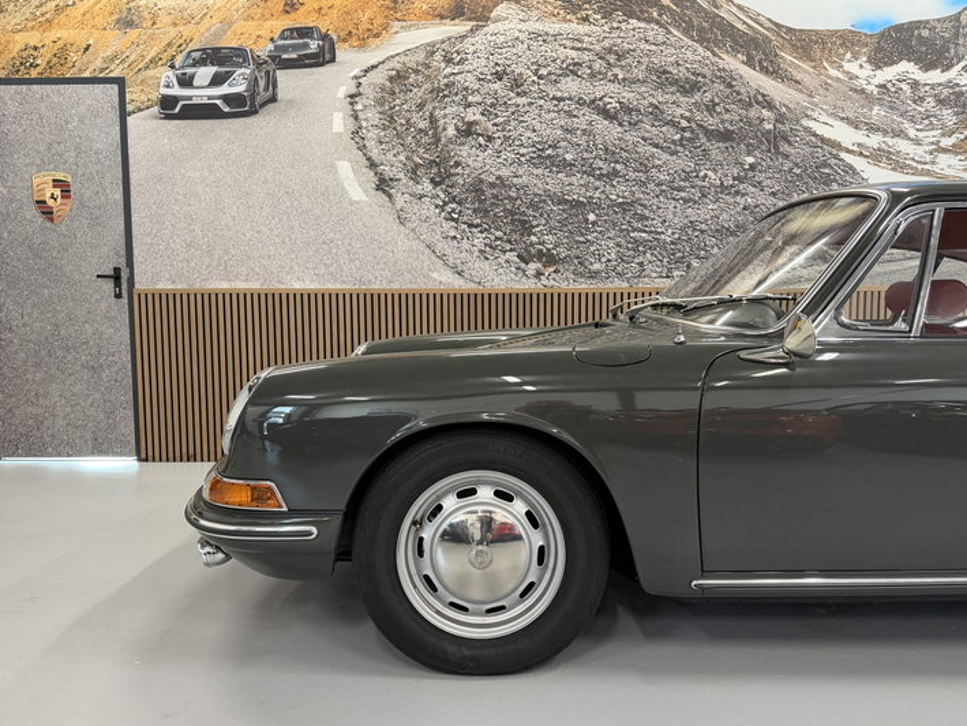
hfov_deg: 67.3
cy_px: 360
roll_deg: -1.0
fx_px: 726
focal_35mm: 26
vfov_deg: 53.1
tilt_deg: -5.1
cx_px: 494
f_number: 1.78
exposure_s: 1/50
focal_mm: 6.76
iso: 250
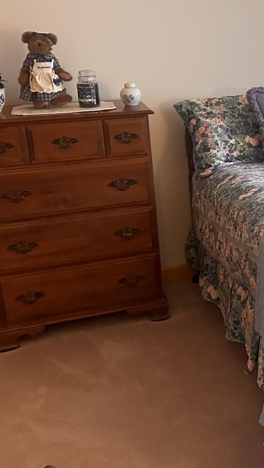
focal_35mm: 52
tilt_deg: -11.5
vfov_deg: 39.6
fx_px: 647
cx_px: 363
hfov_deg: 20.6
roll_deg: +2.0
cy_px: 177
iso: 1000
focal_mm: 6.86
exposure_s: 1/40
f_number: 1.78
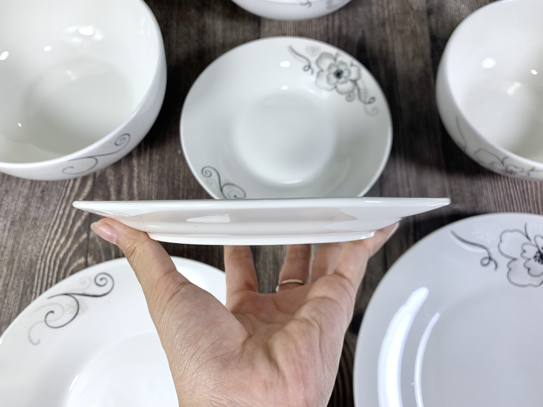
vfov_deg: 53.1
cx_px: 272
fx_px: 408
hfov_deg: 67.3
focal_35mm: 26
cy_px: 204
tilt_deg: -71.3
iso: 25
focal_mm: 4.25
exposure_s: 1/186
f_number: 1.8
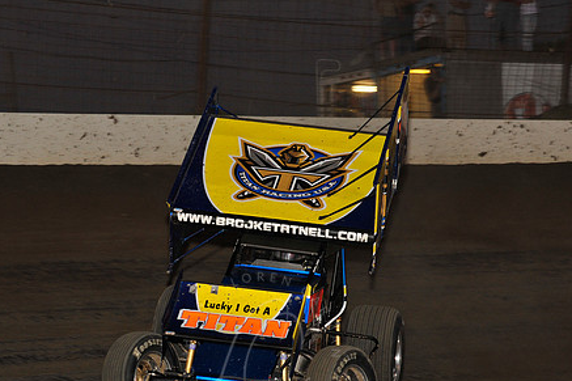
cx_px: 260
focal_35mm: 179
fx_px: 2843
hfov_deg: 11.5
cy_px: 230
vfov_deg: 7.7
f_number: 7.1
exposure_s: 1/320
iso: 1000
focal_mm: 135
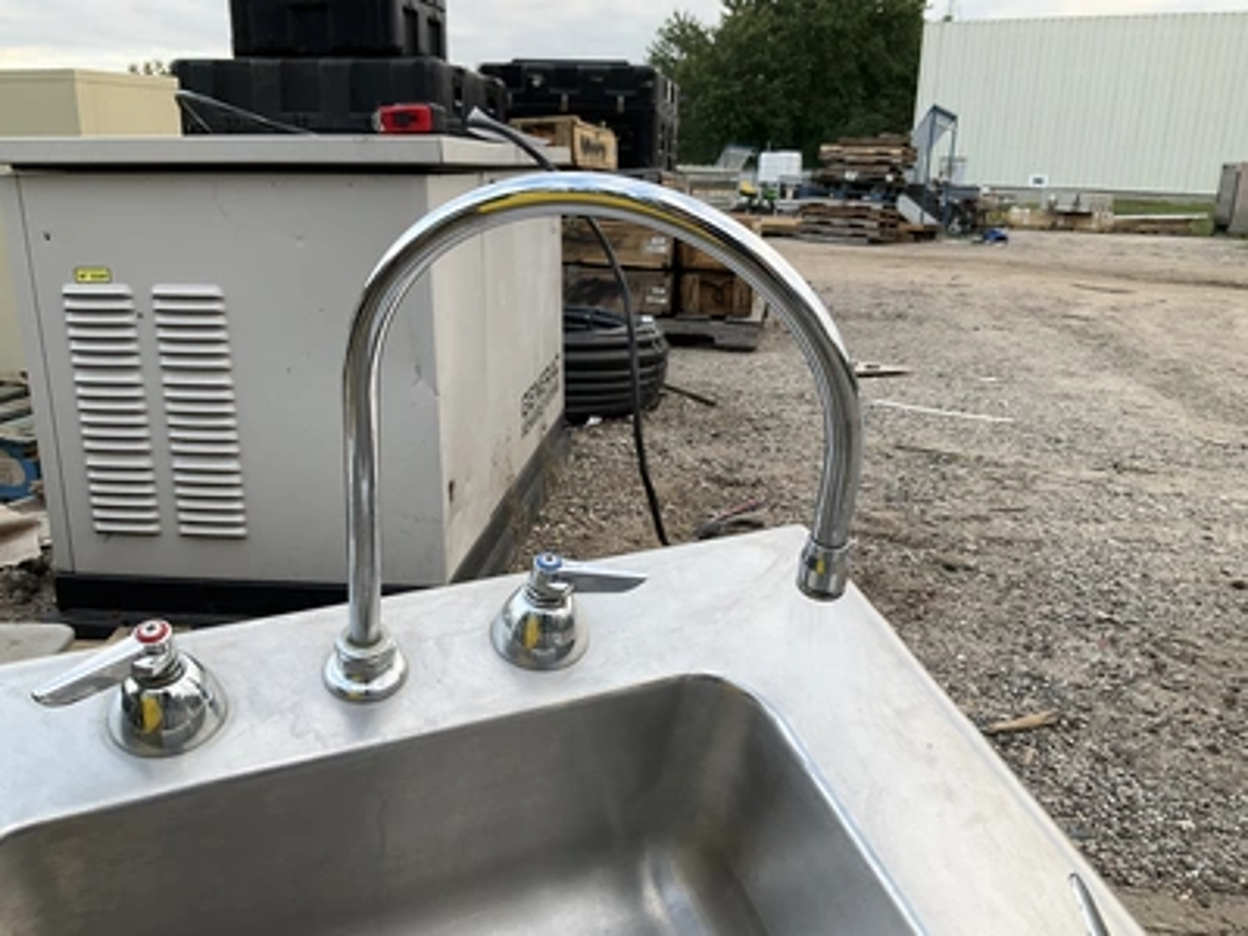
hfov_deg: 61.7
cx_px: 624
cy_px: 468
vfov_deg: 48.2
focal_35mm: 29
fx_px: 1046
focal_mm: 3
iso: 25
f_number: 1.8
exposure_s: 1/122
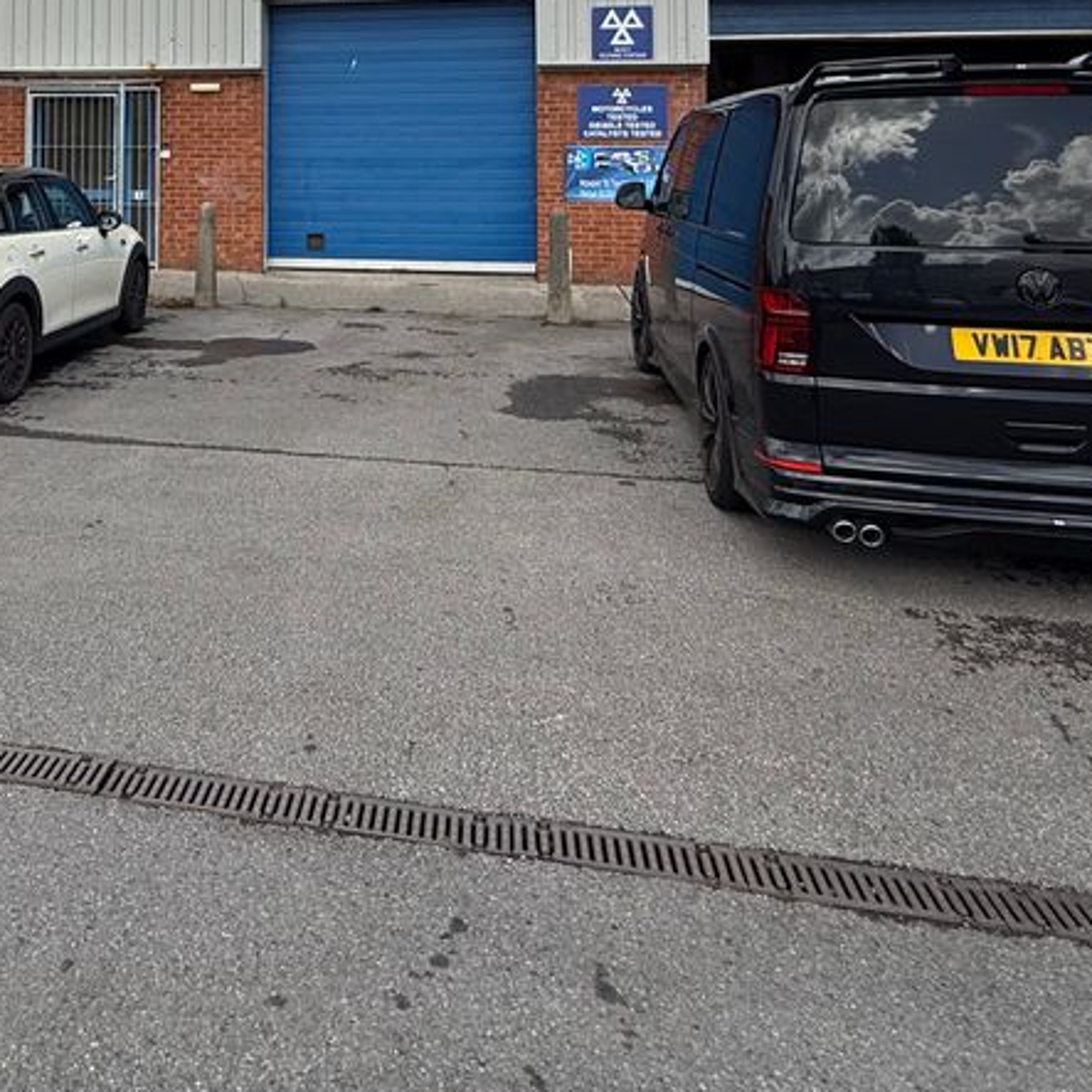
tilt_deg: +2.5
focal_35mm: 31
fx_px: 1106
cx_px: 249
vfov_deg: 47.2
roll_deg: -0.6
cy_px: 105
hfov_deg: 50.0
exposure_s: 1/1961
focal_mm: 2.22
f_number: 2.2
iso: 50
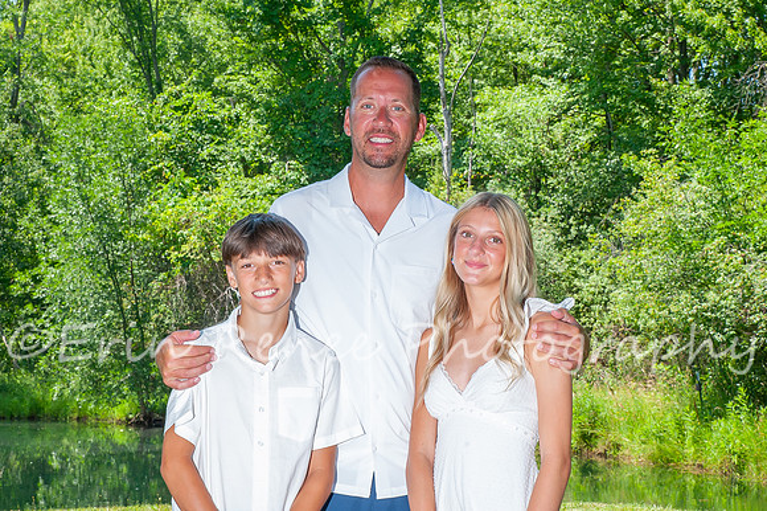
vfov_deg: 17.8
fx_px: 1628
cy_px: 235
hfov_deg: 26.5
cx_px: 366
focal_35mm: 76
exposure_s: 1/125
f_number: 16
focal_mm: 55
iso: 500
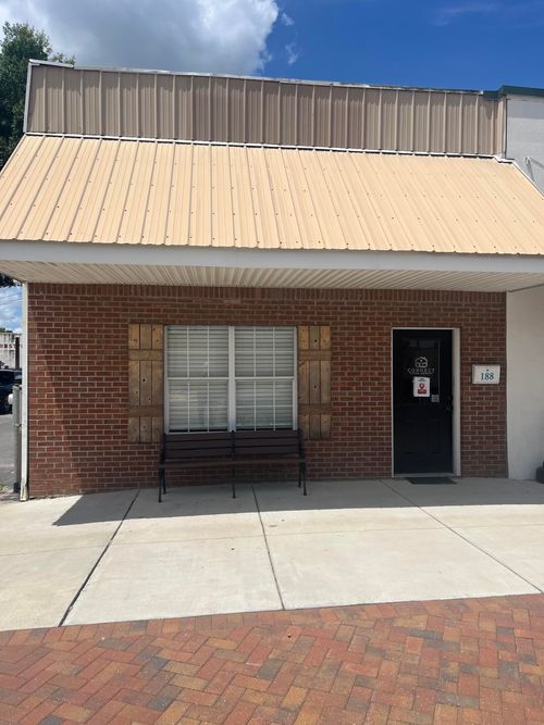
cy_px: 362
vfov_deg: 67.3
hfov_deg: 53.0
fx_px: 545
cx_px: 272
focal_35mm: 26
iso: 50
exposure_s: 1/6494
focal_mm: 5.1
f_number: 1.6
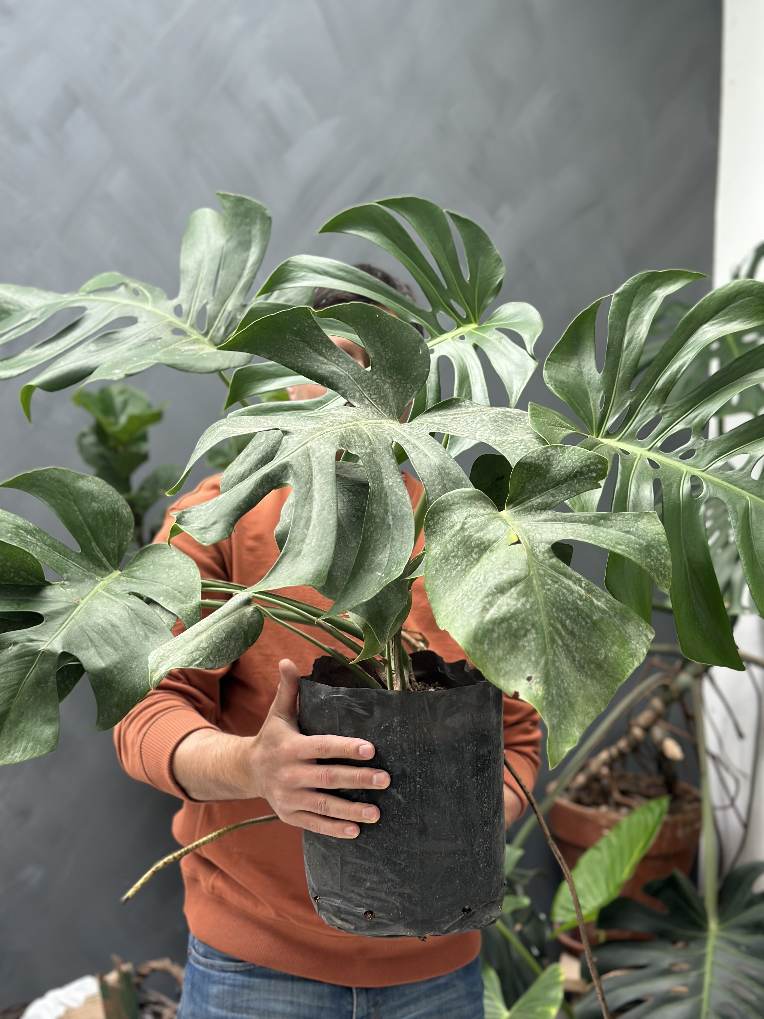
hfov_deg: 30.3
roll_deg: -1.2
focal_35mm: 48
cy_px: 510
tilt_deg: -4.2
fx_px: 1413
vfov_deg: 39.7
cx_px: 382
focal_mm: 6.86
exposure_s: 1/121
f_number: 1.78
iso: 100
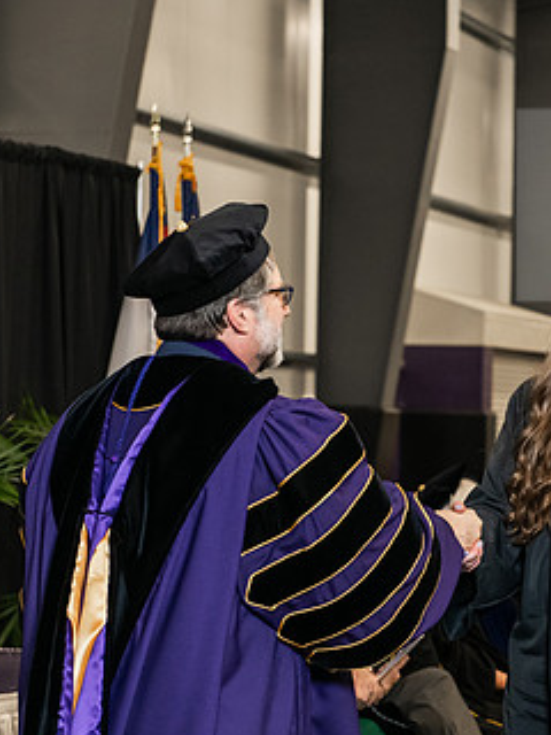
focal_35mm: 122
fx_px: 2589
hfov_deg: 12.1
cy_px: 387
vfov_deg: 16.1
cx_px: 448
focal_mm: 70
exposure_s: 1/200
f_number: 5
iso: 2500
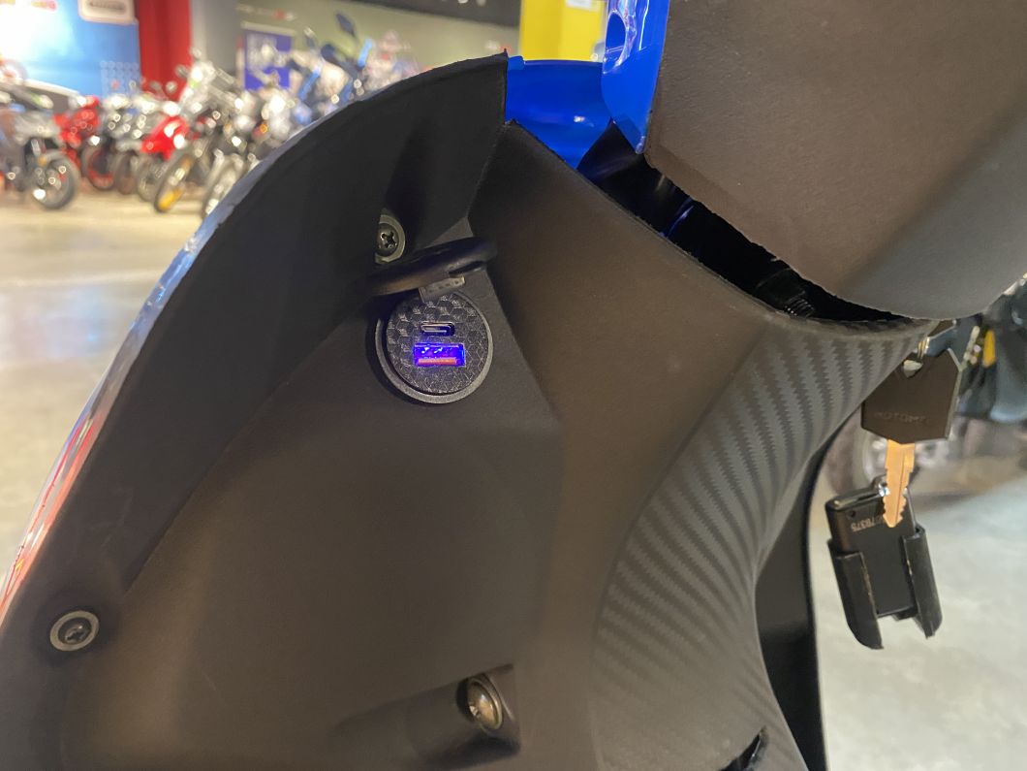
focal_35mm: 26
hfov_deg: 67.3
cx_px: 514
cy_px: 386
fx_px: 771
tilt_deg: -17.2
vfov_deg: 53.1
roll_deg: -2.9
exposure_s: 1/25
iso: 800
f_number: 1.8
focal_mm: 4.25
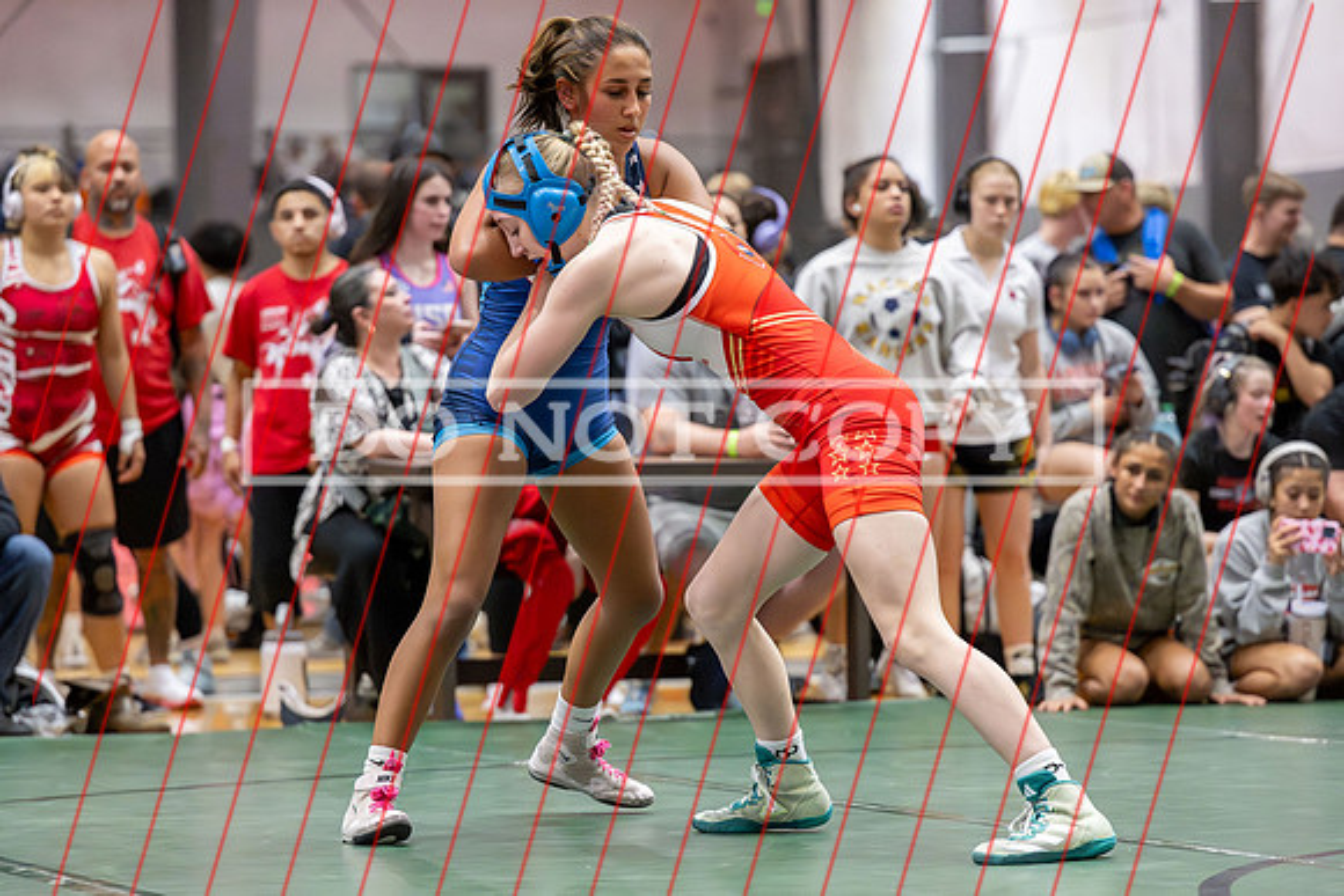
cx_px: 637
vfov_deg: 10.7
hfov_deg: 16.0
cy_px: 543
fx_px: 4793
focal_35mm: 128
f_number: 2.8
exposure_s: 1/640
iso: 16000
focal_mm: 105
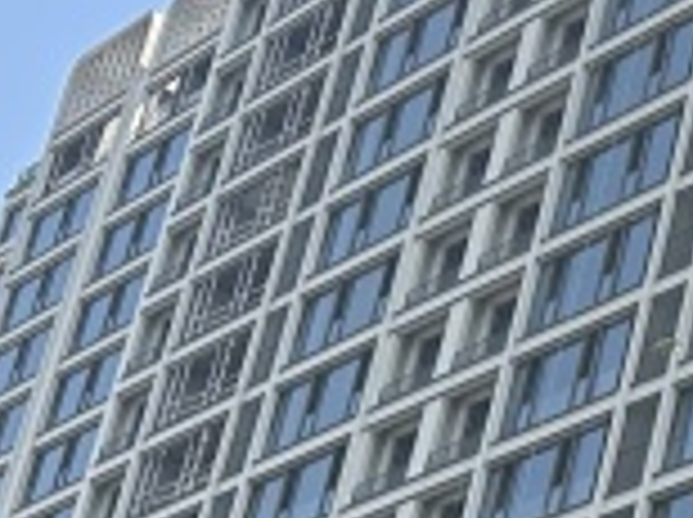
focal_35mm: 156
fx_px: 3118
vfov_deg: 9.4
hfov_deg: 10.9
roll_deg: -5.7
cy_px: 581
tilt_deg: +23.3
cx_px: 1602
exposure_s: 1/2732
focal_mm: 6.86
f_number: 1.78
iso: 80
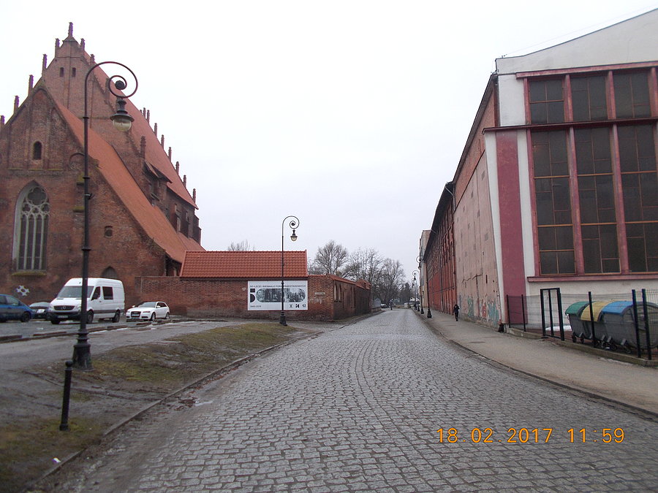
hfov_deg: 67.3
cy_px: 246
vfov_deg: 53.1
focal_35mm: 26
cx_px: 329
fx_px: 494
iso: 80
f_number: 3.2
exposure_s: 1/250
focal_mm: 4.6
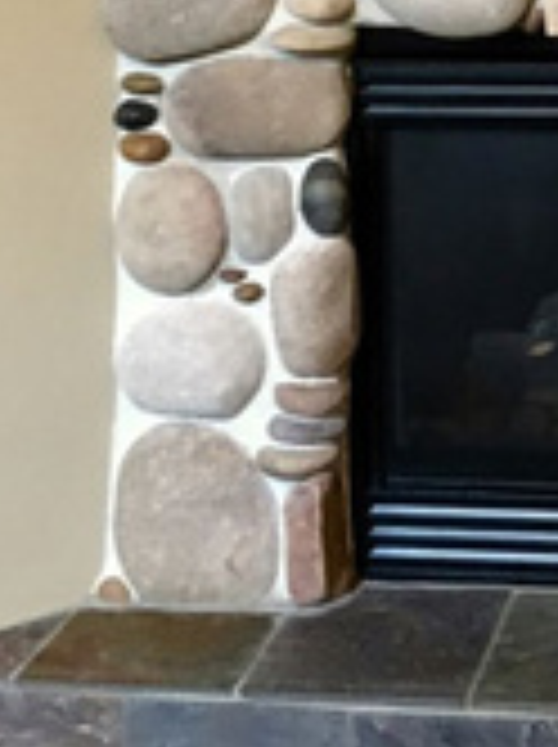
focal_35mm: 84
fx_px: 1810
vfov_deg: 20.9
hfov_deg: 16.7
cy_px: -256
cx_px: 684
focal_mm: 4.15
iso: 400
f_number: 2.2
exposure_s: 1/15
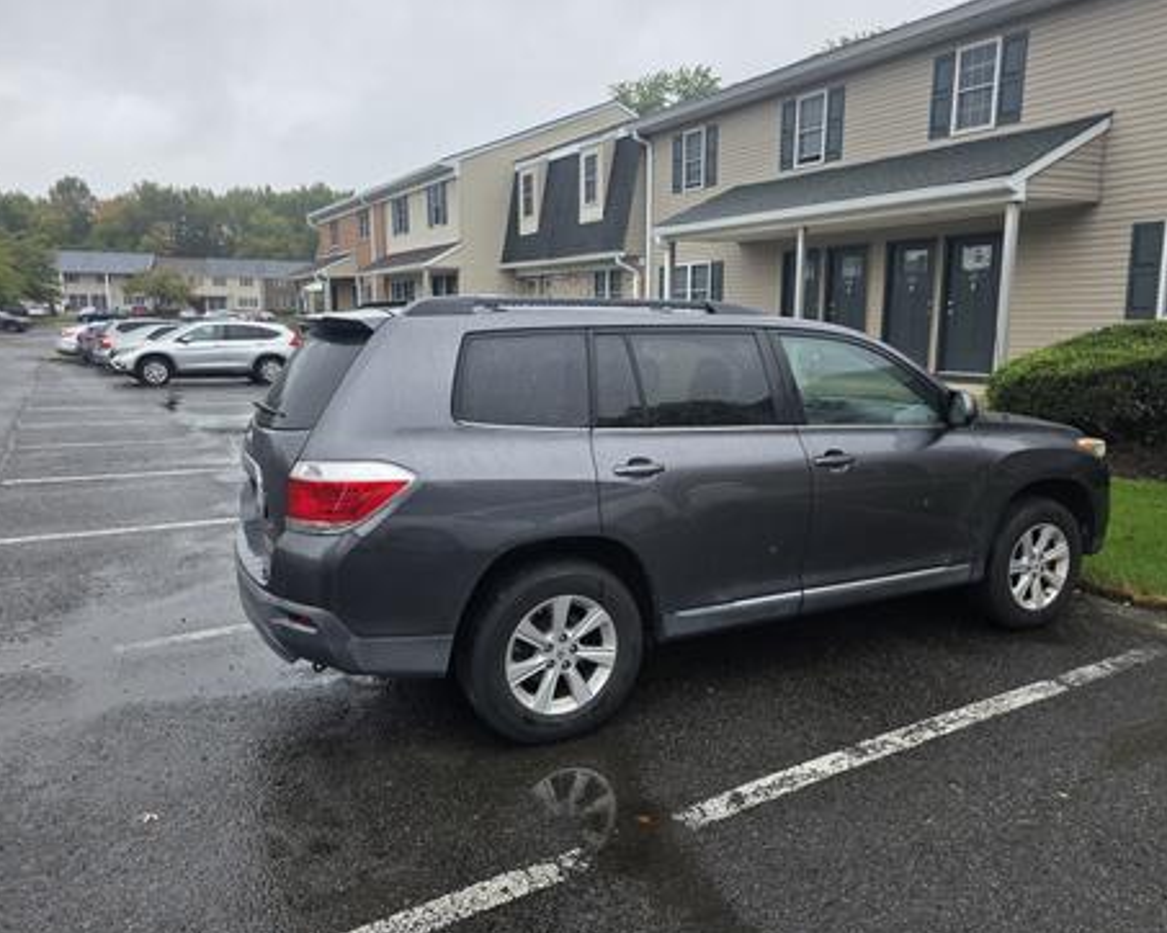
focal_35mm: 25
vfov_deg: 56.8
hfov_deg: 68.0
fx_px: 863
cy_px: 464
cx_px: 629
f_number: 1.7
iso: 40
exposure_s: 1/359
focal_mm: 6.3
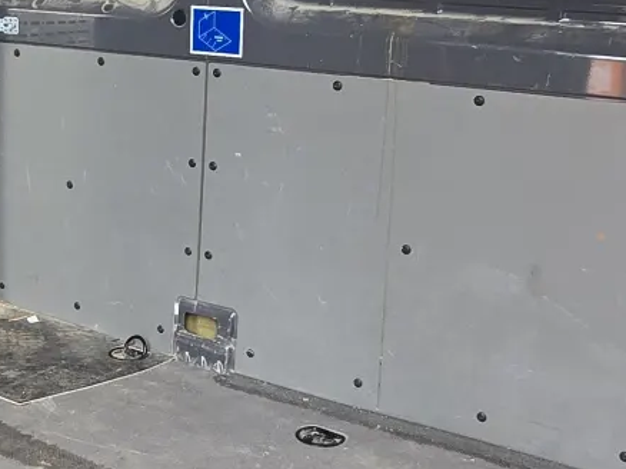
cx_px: 111
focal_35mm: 57
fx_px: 1030
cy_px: 249
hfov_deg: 32.7
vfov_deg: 25.6
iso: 64
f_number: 2.2
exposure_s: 1/100
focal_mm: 2.2
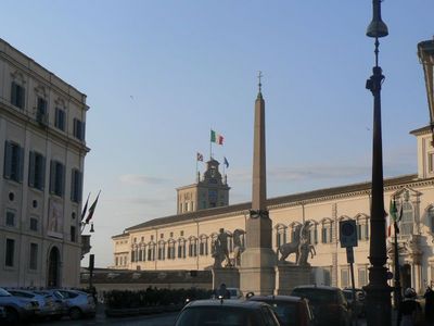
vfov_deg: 19.4
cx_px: 217
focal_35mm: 76
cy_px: 163
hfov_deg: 25.7
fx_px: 953
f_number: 6.3
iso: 80
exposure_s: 1/500
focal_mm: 12.6
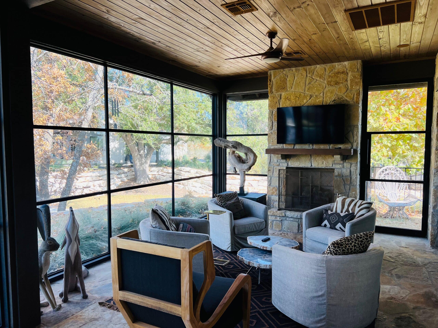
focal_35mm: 26
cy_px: 164
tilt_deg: -4.0
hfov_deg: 67.3
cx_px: 219
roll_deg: +0.1
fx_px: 329
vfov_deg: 53.1
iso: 50
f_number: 1.5
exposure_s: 1/326
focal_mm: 5.7
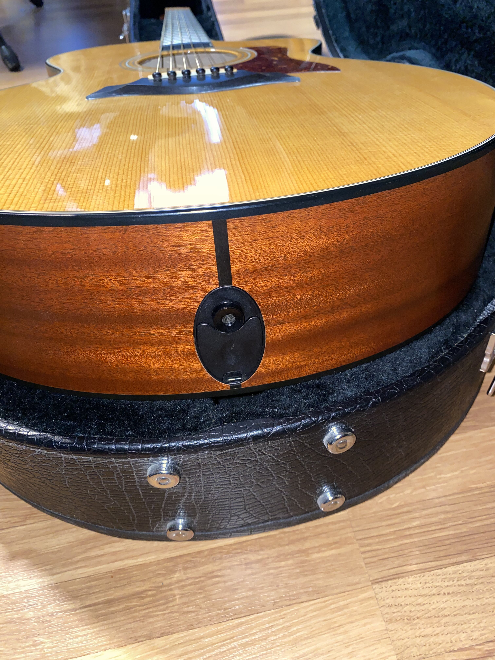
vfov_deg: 67.3
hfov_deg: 53.1
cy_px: 330
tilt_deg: -43.8
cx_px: 248
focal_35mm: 26
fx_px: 496
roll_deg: +1.5
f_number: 1.8
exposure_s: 1/17
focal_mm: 4.25
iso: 125
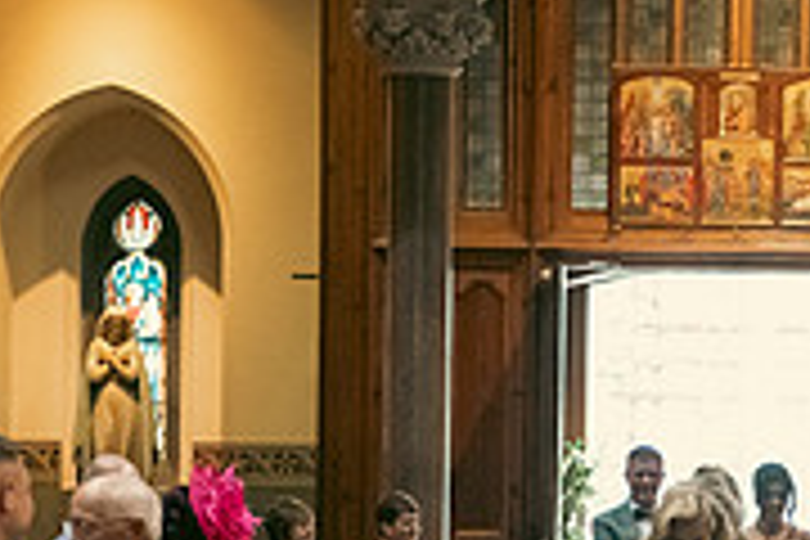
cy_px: 686
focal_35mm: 225
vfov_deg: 6.1
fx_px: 5062
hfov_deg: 9.1
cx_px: 675
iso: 1600
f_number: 3.5
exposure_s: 1/160
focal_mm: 70
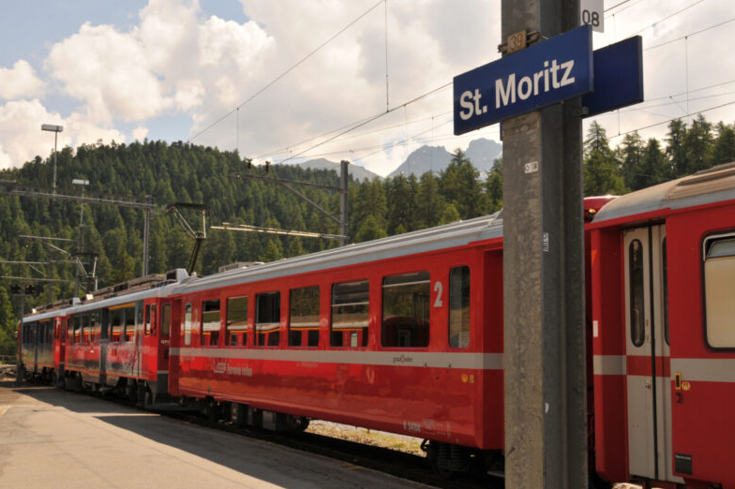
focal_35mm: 49
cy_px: 243
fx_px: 1000
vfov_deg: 27.5
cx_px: 362
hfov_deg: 40.4
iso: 160
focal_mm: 32
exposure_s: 1/200
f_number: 16
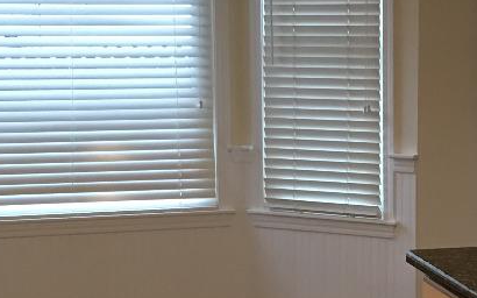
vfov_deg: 12.1
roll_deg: -0.6
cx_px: 394
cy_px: 194
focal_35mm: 108
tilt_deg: -6.9
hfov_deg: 19.1
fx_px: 1404
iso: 50
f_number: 2.2
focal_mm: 4.15
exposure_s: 1/15
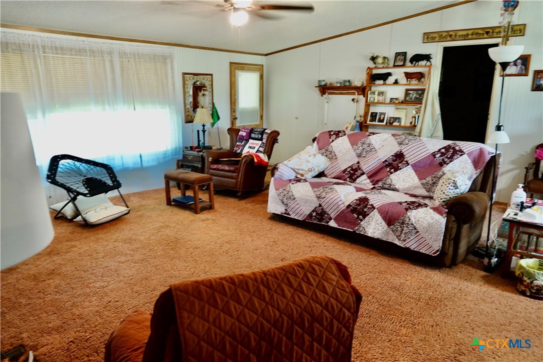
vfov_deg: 53.1
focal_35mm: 24
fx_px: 362
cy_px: 181
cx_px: 272
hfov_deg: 73.7
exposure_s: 1/30
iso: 320
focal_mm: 8.8
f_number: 2.4
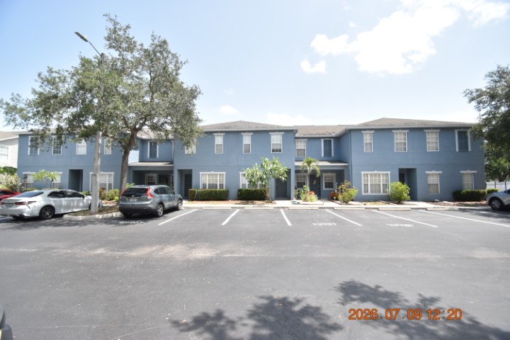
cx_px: 255
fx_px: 212
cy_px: 170
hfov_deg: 100.4
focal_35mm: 15
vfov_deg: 77.3
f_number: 3.5
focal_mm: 10
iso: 800
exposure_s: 1/4000
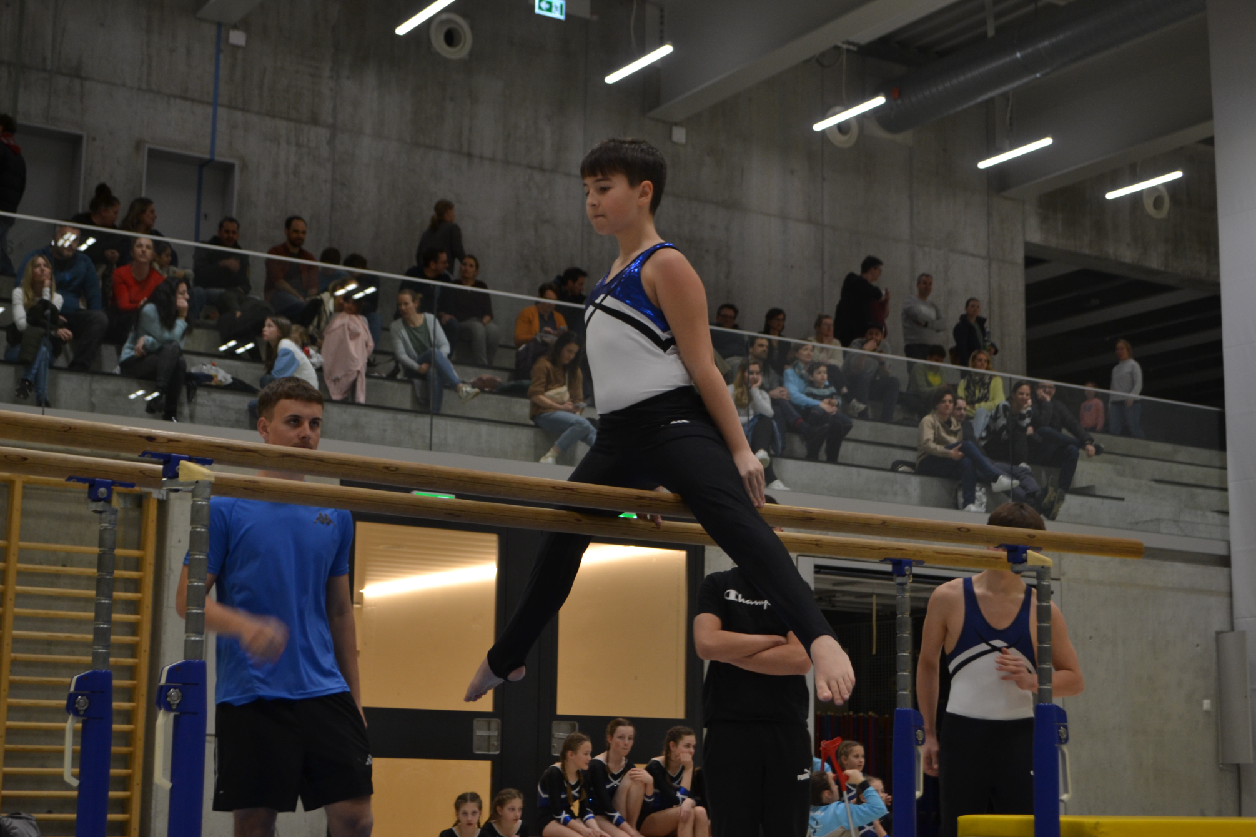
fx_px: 1918
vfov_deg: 24.6
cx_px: 621
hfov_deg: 36.3
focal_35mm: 55
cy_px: 421
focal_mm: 36
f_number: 5
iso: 400
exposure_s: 1/60
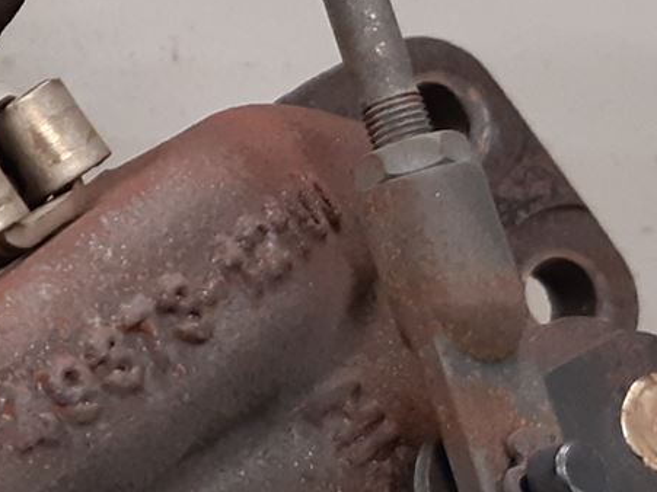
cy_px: 178
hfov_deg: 15.4
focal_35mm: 118
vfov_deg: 12.5
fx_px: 2239
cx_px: -322
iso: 200
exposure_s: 1/50
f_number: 1.7
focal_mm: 3.93
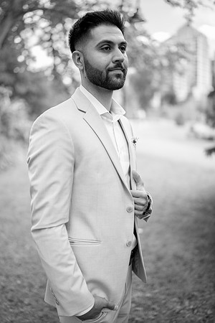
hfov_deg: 37.9
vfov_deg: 54.4
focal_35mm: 35
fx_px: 314
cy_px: 162
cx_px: 108
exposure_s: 1/1000
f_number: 1.2
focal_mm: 35
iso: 125
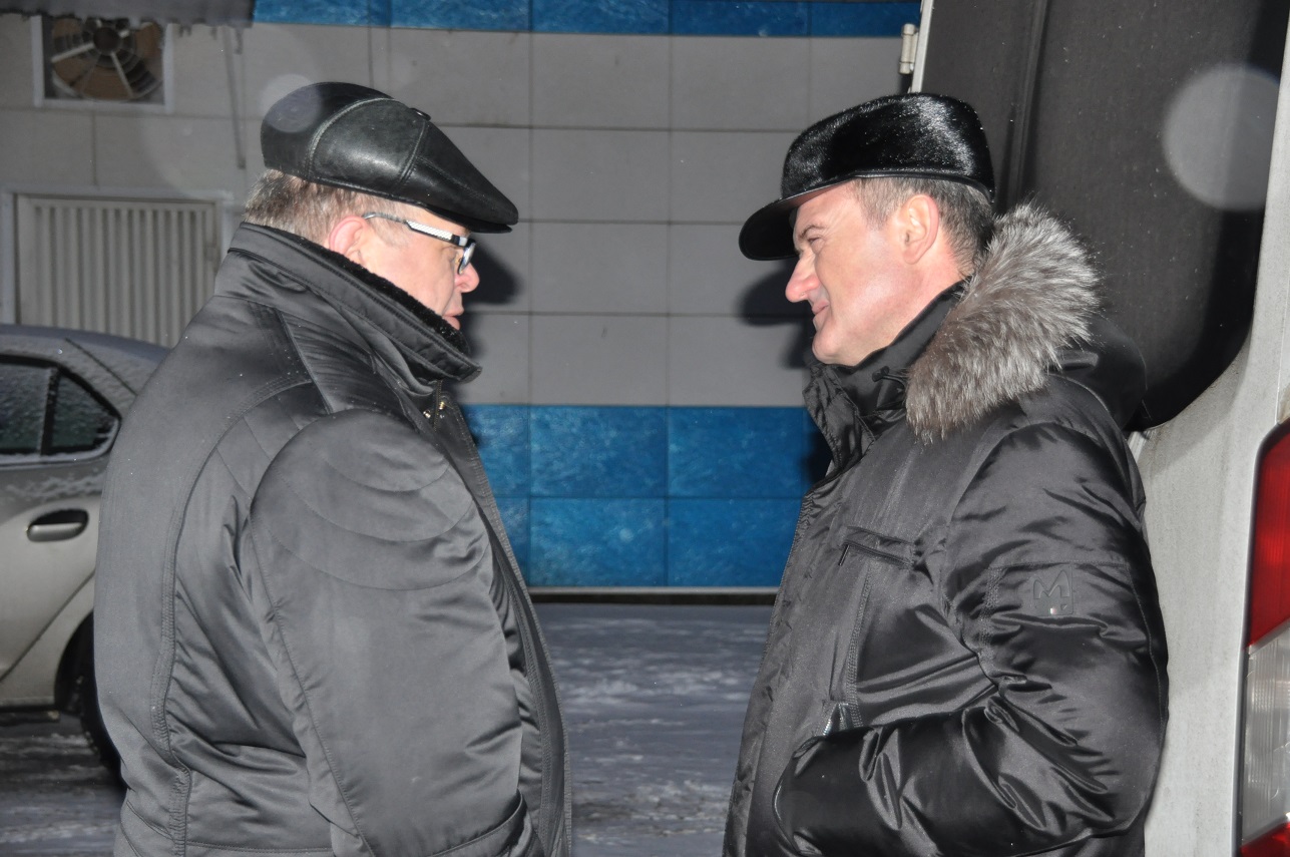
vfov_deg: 20.6
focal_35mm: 66
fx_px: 2362
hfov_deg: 30.5
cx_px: 645
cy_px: 428
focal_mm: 44
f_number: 4.5
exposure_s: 1/60
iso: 800
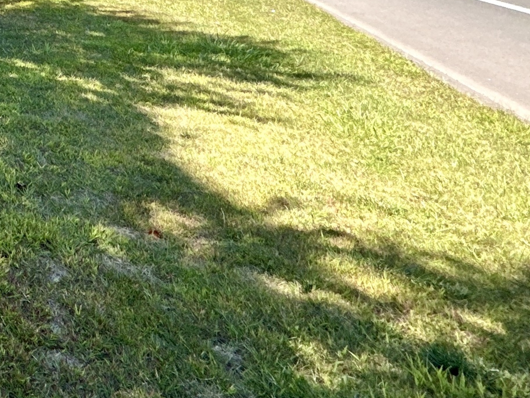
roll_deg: +0.6
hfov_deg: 28.5
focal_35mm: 47
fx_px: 720
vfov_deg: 25.3
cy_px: -157
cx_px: -240
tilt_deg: +4.1
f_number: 2.2
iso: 40
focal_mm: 2.22
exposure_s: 1/651
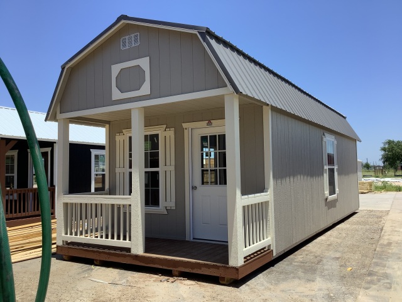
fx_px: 360
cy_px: 151
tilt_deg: +3.2
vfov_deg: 45.4
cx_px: 201
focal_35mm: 31
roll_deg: +2.1
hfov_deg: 58.4
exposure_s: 1/1006
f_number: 2.4
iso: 25
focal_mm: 3.3
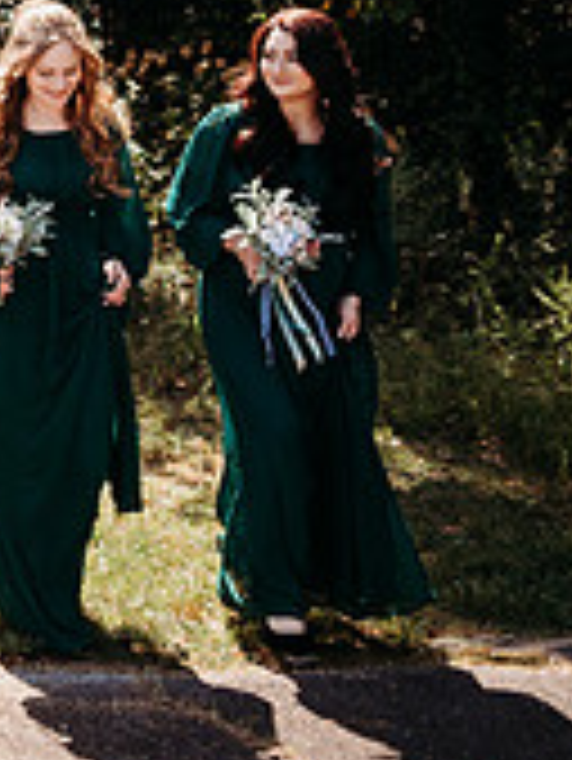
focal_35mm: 79
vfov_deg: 23.7
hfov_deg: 15.9
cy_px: 7
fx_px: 1738
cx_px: -459
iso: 100
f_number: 2.2
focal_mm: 24
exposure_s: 1/1250
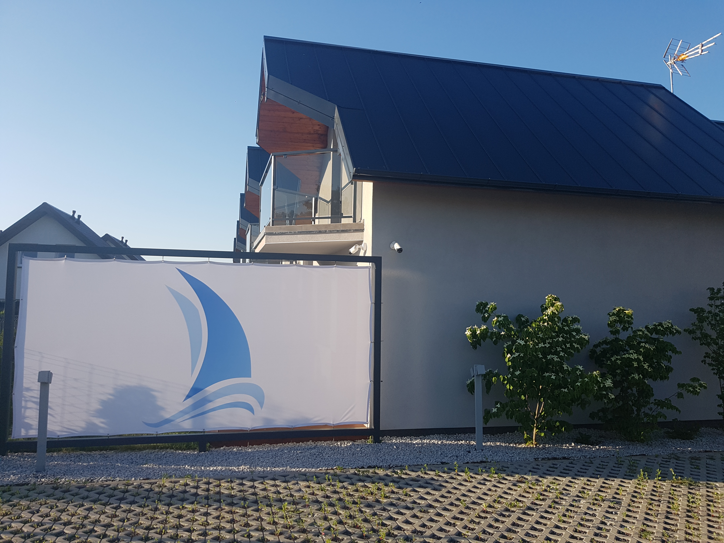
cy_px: 272
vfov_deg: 53.1
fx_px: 544
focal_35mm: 26
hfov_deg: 67.3
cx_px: 362
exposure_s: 1/1528
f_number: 1.7
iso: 50
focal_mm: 4.2
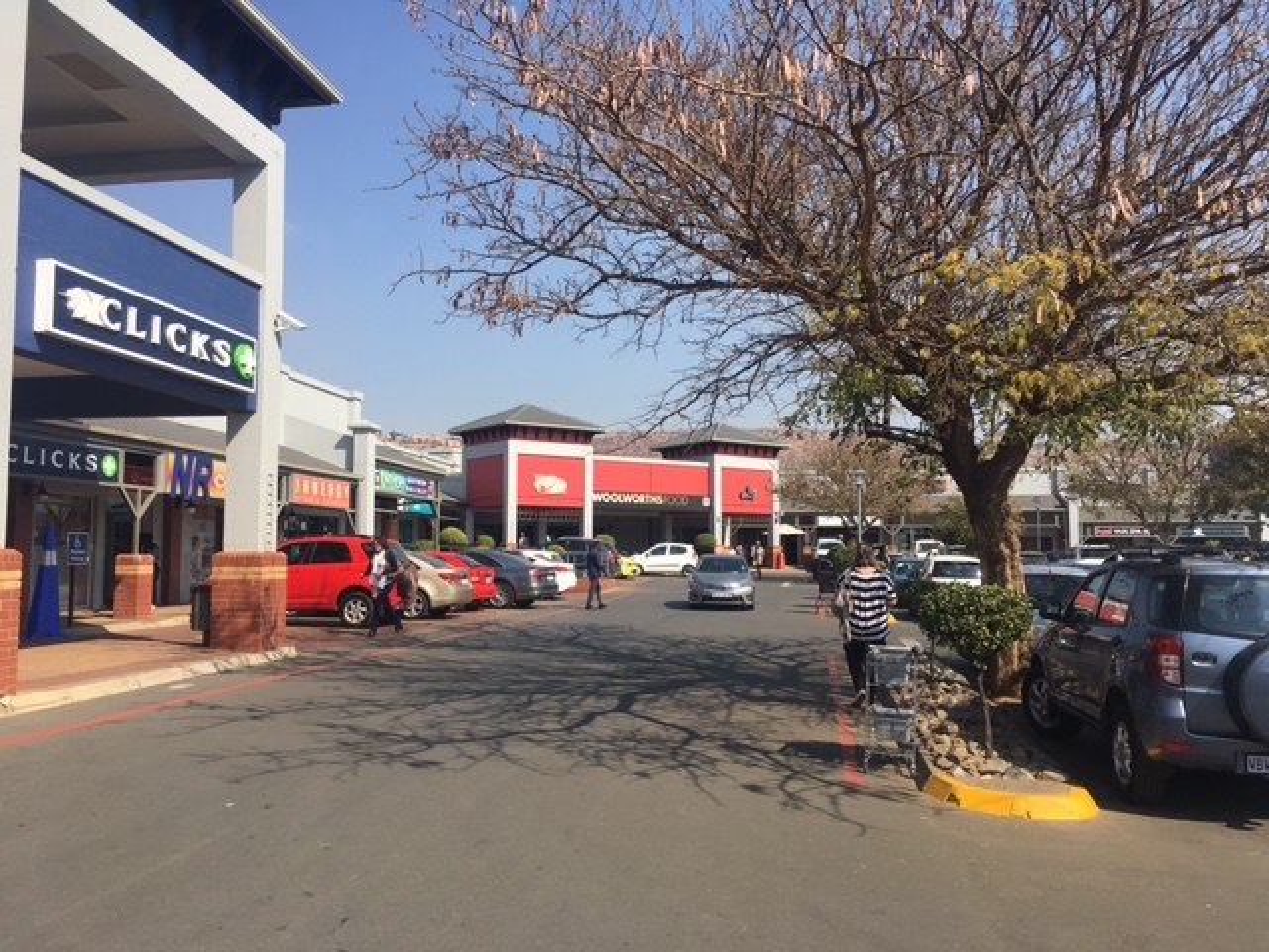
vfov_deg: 48.2
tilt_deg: +4.7
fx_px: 1063
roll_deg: +0.7
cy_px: 476
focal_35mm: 29
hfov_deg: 61.7
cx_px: 634
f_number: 2.2
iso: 25
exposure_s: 1/1304
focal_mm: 4.15
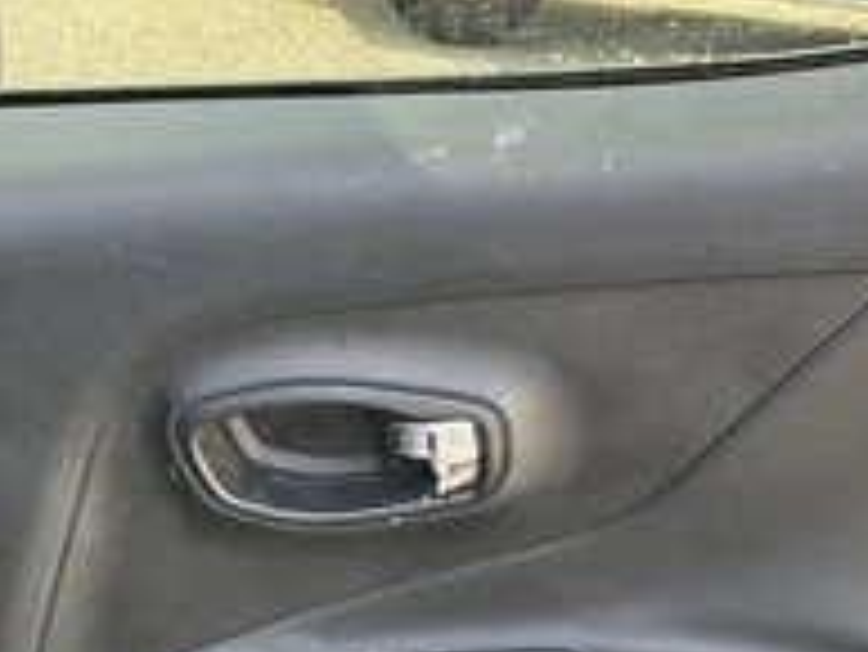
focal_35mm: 60
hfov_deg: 32.1
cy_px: 594
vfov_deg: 23.7
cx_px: 526
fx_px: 1505
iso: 40
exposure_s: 1/122
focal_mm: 3
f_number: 1.8
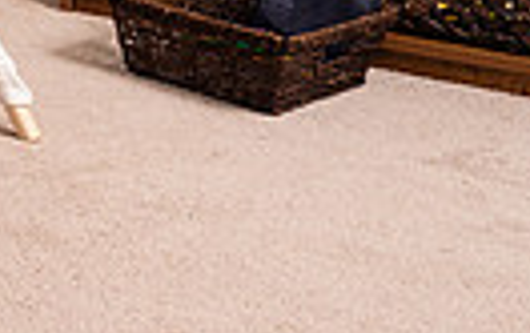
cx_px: -548
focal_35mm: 125
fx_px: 1809
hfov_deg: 13.9
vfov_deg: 10.1
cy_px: -197
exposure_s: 1/250
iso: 500
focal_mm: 26
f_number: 2.8
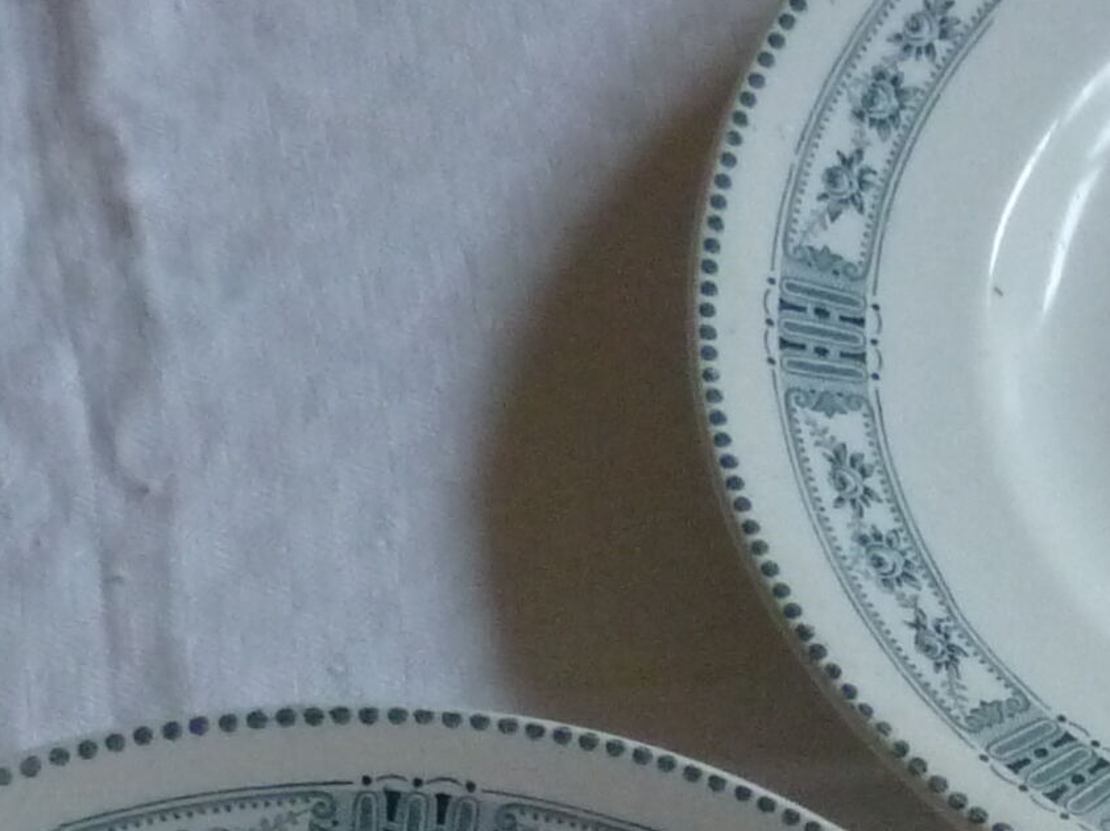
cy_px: 1403
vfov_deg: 9.9
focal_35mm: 143
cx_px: 1411
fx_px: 4584
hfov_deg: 13.4
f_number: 2.8
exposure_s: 1/30
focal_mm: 5.5
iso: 320
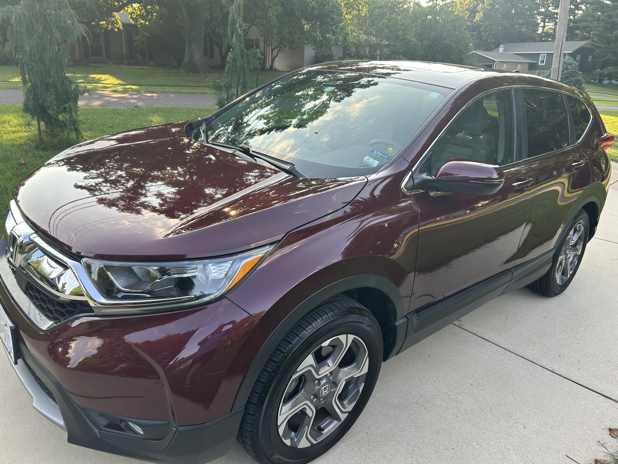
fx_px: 464
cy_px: 232
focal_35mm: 26
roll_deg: -1.3
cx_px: 309
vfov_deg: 53.1
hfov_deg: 67.3
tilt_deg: -18.5
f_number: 1.5
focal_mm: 5.7
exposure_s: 1/359
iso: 50
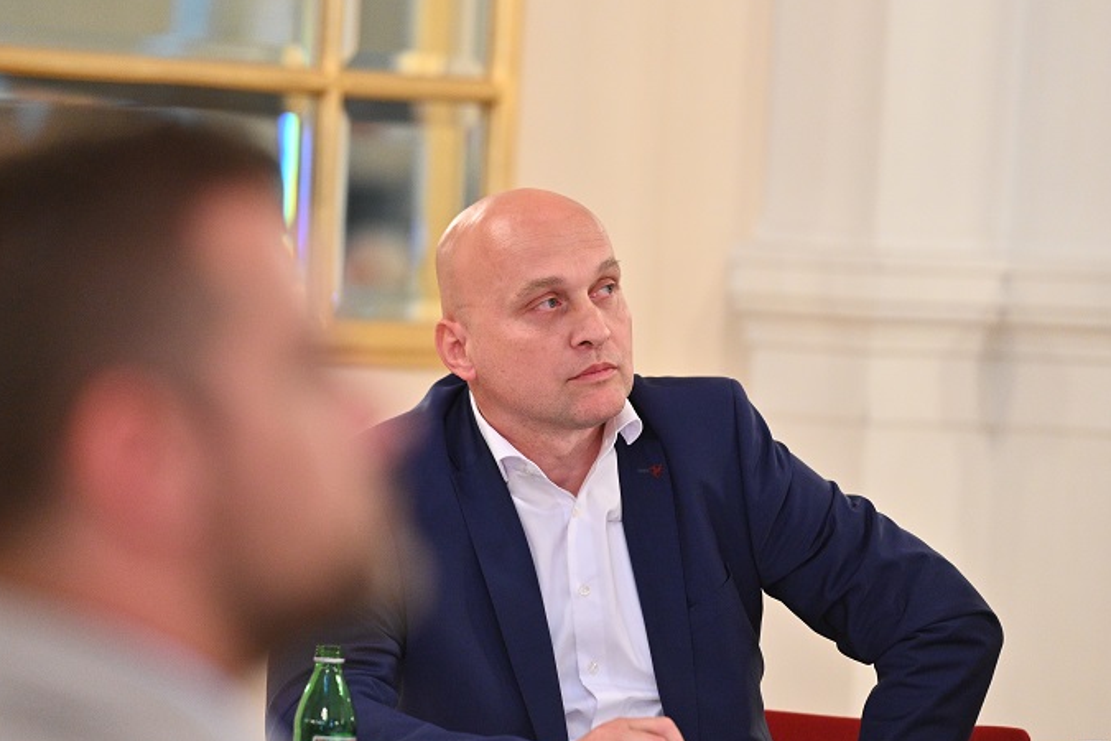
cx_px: 538
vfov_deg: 5.8
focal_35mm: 237
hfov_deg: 8.7
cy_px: 380
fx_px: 7314
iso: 3200
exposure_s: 1/160
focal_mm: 200
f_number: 2.8
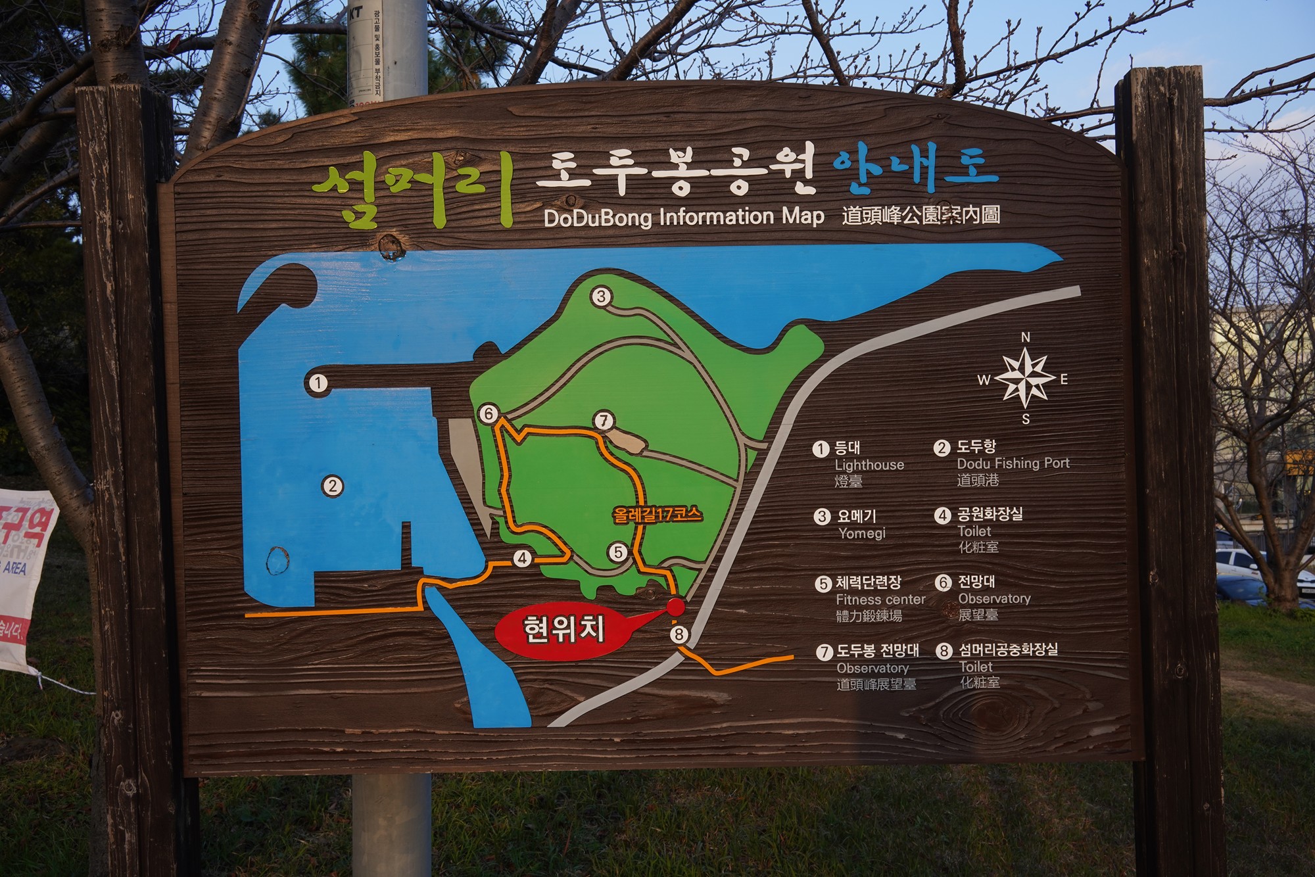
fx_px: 1279
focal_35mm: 35
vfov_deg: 37.9
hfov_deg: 54.4
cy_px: 438
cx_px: 658
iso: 400
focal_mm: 35
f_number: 14
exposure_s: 1/100
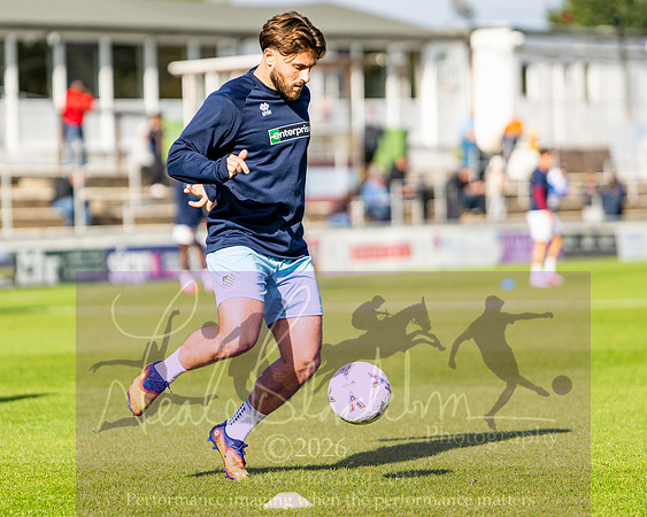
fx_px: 3946
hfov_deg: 9.4
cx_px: 239
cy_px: 185
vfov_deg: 7.5
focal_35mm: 206
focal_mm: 85
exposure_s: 1/8000
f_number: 1.4
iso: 100
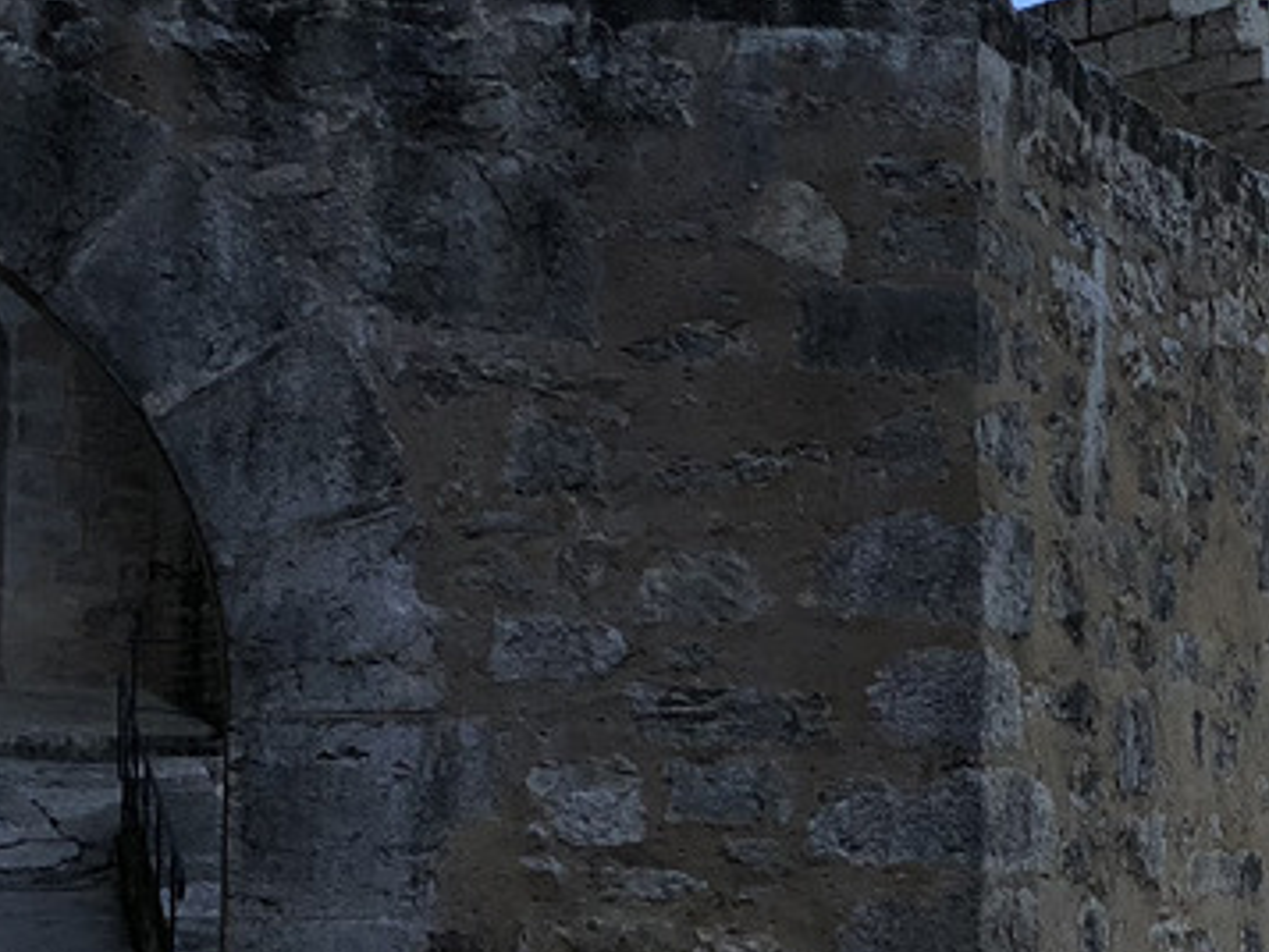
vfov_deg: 15.7
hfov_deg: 20.7
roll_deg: +0.6
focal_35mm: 94
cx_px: 956
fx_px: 3447
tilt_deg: +5.8
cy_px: 529
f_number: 1.8
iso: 20
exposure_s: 1/941
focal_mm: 4
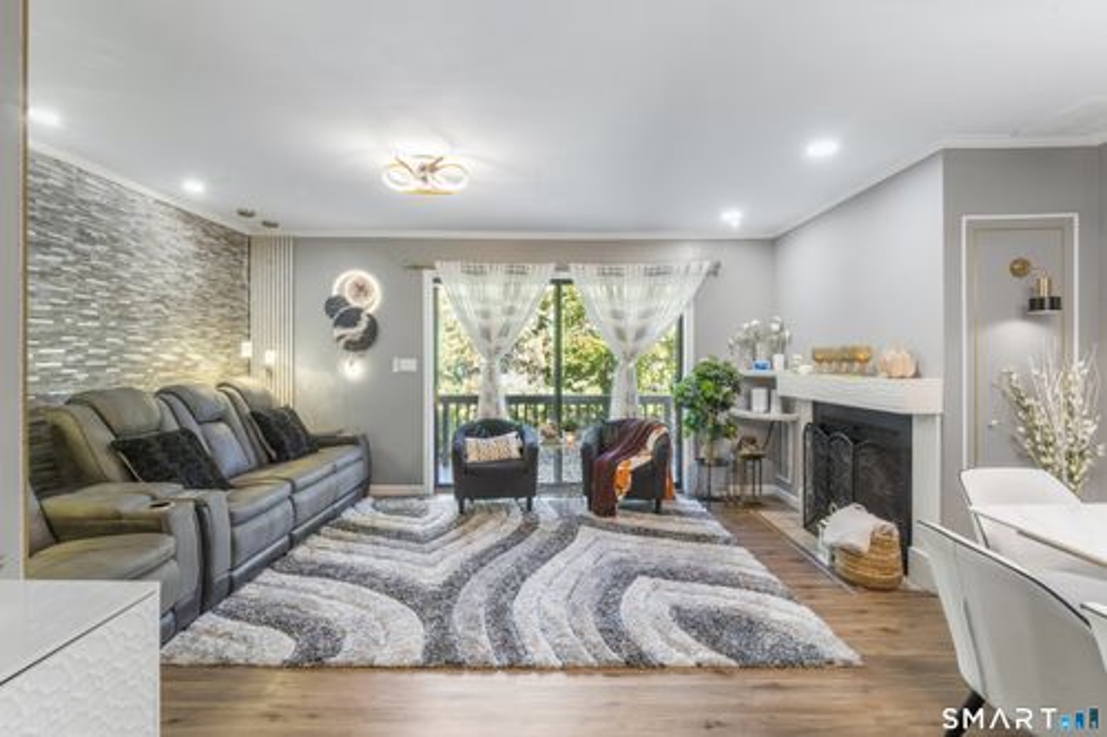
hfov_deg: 95.7
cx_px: 554
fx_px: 501
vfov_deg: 72.7
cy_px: 368
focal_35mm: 16
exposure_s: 1/5
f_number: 13
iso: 400
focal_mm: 16.3
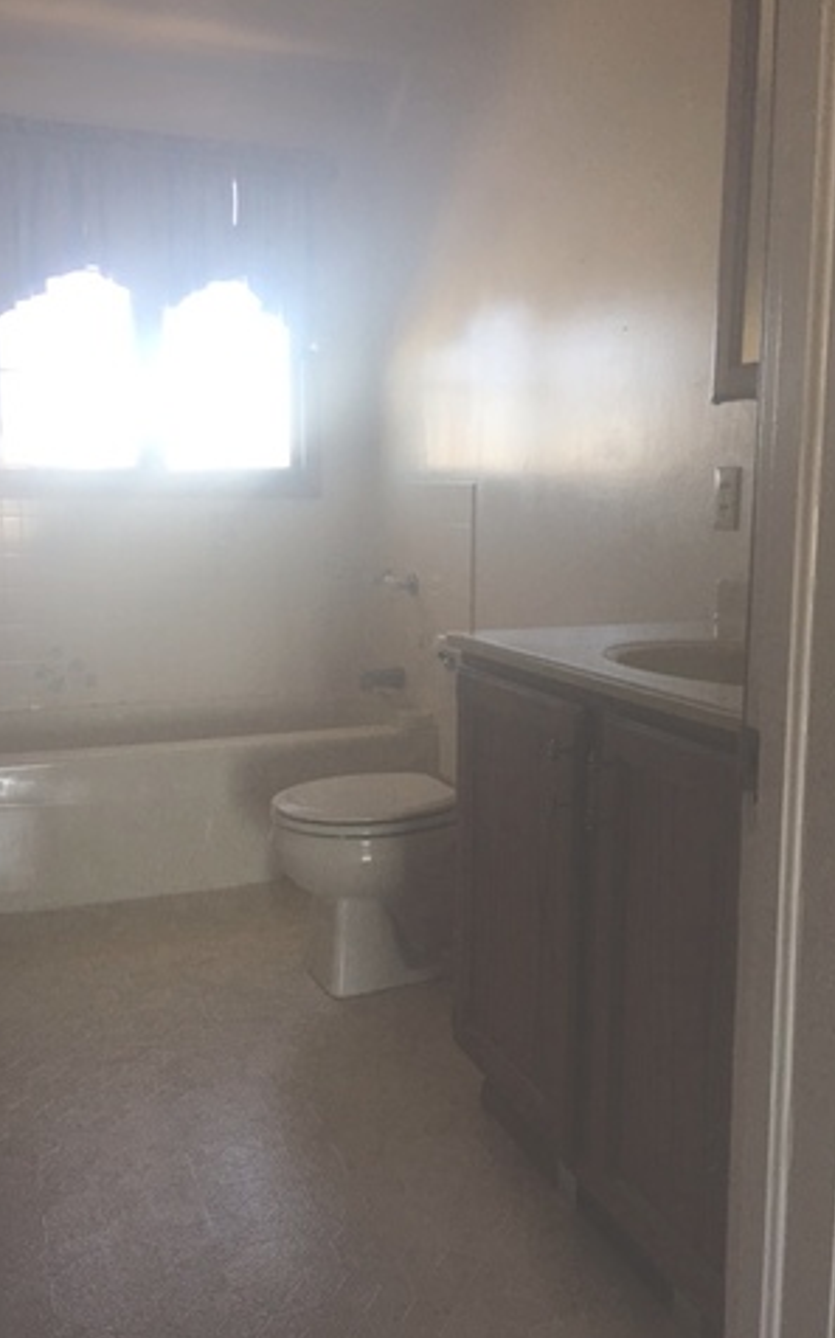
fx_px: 1130
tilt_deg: -8.7
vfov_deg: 61.3
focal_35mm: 31
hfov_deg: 40.6
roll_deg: +0.3
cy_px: 672
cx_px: 416
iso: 32
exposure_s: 1/30
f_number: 2.2
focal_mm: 4.15
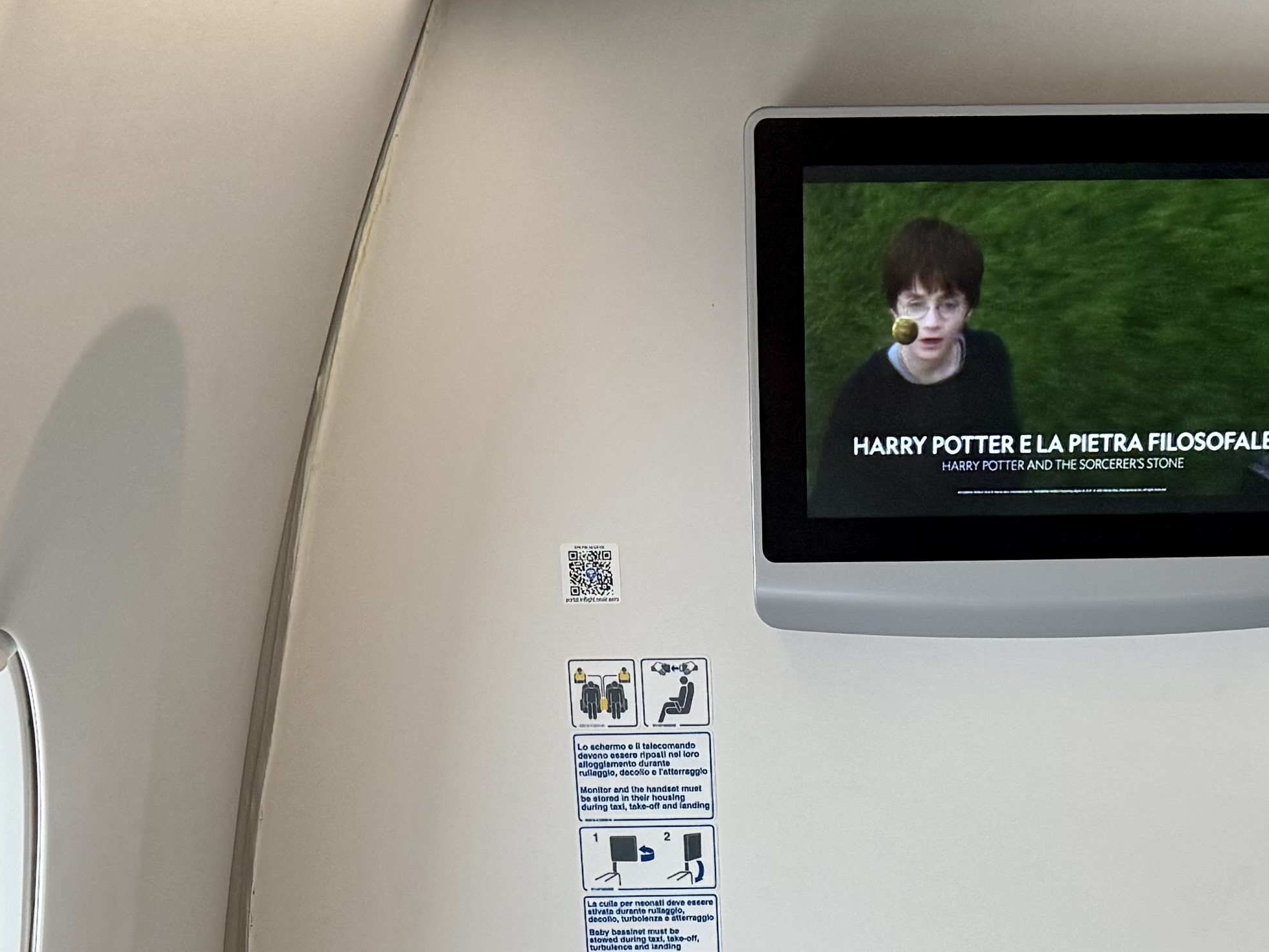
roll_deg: +0.2
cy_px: 1320
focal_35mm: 70
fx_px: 2566
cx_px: 839
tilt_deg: -24.3
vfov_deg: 19.1
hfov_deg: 27.6
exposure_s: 1/126
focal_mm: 6.76
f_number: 1.78
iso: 250
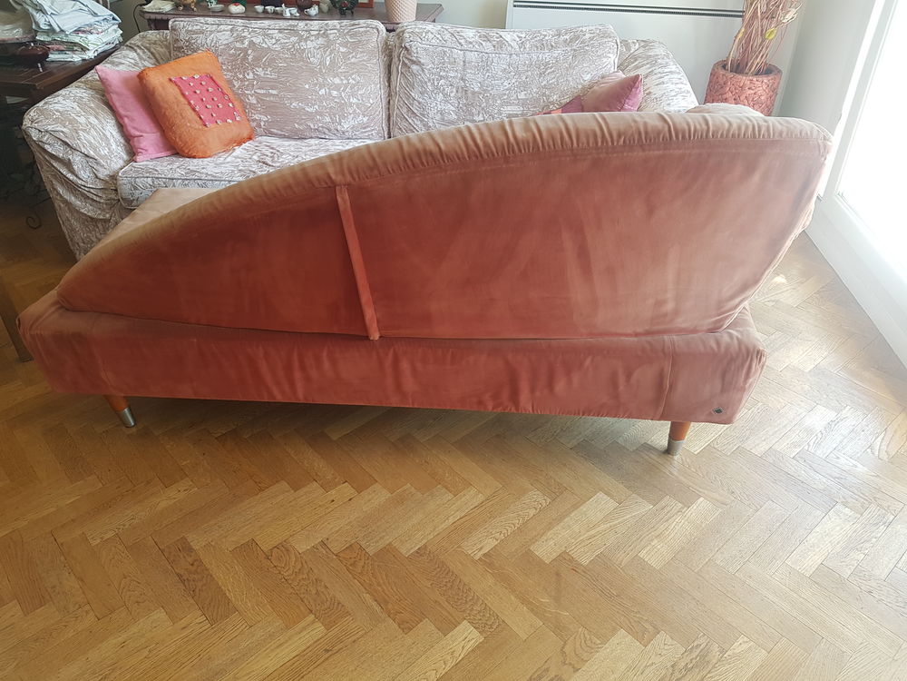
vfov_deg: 53.1
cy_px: 340
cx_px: 454
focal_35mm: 26
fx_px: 681
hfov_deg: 67.3
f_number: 1.7
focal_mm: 4.2
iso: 50
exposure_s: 1/50
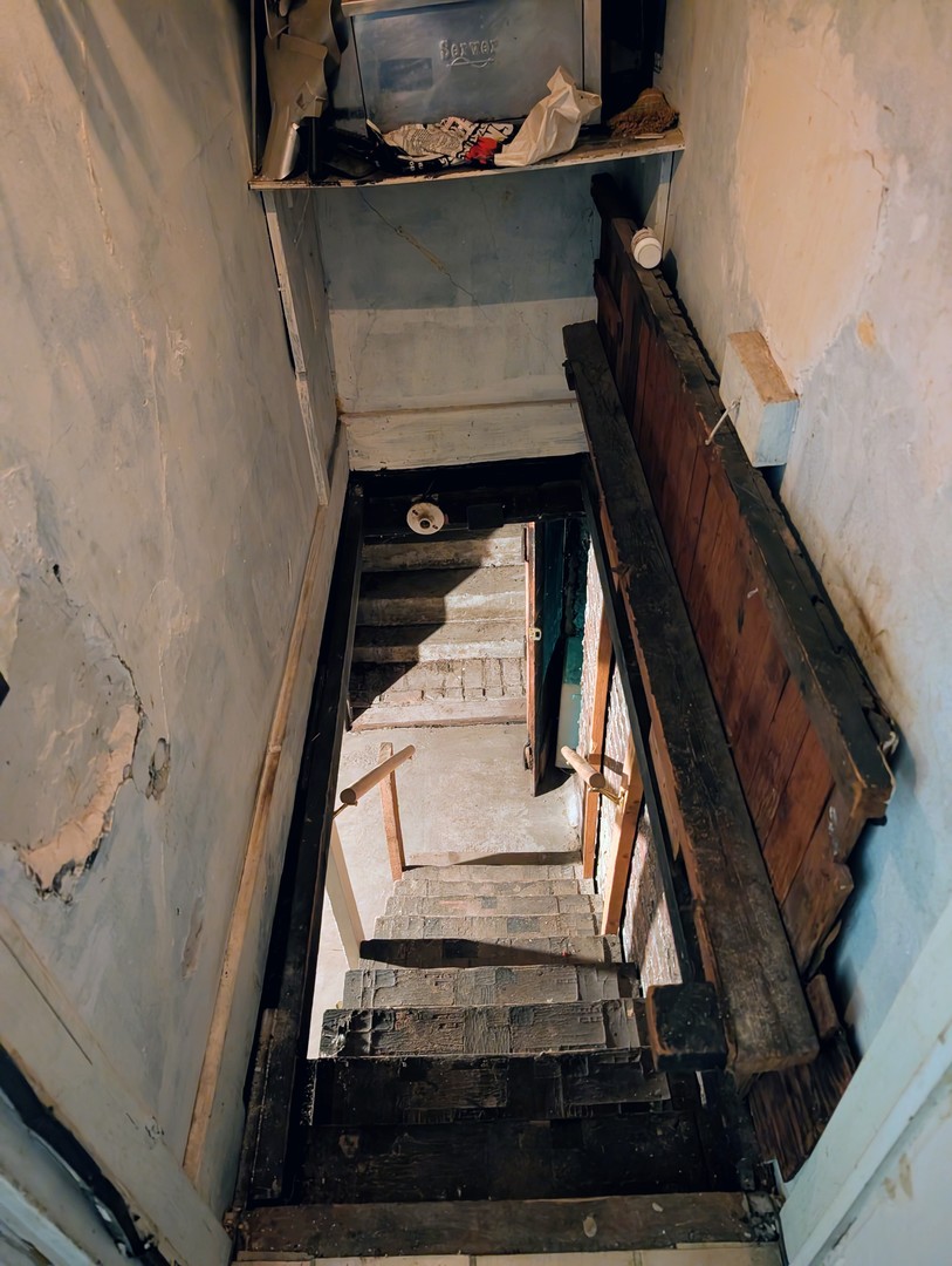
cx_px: 476
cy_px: 633
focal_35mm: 24
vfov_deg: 71.5
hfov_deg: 56.9
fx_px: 878
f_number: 1.68
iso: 3380
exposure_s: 1/15
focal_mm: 6.9
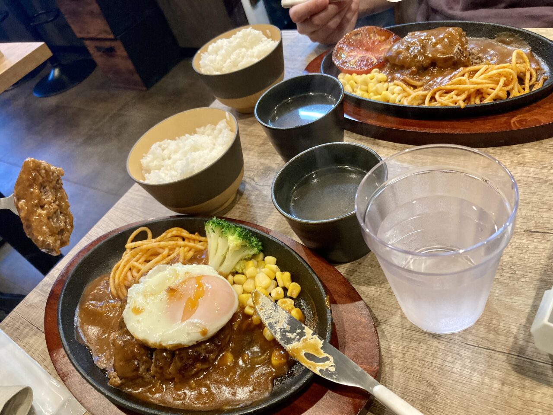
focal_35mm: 28
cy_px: 208
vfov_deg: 49.7
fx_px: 447
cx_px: 276
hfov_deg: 63.4
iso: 250
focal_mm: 3.99
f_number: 1.8
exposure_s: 1/60
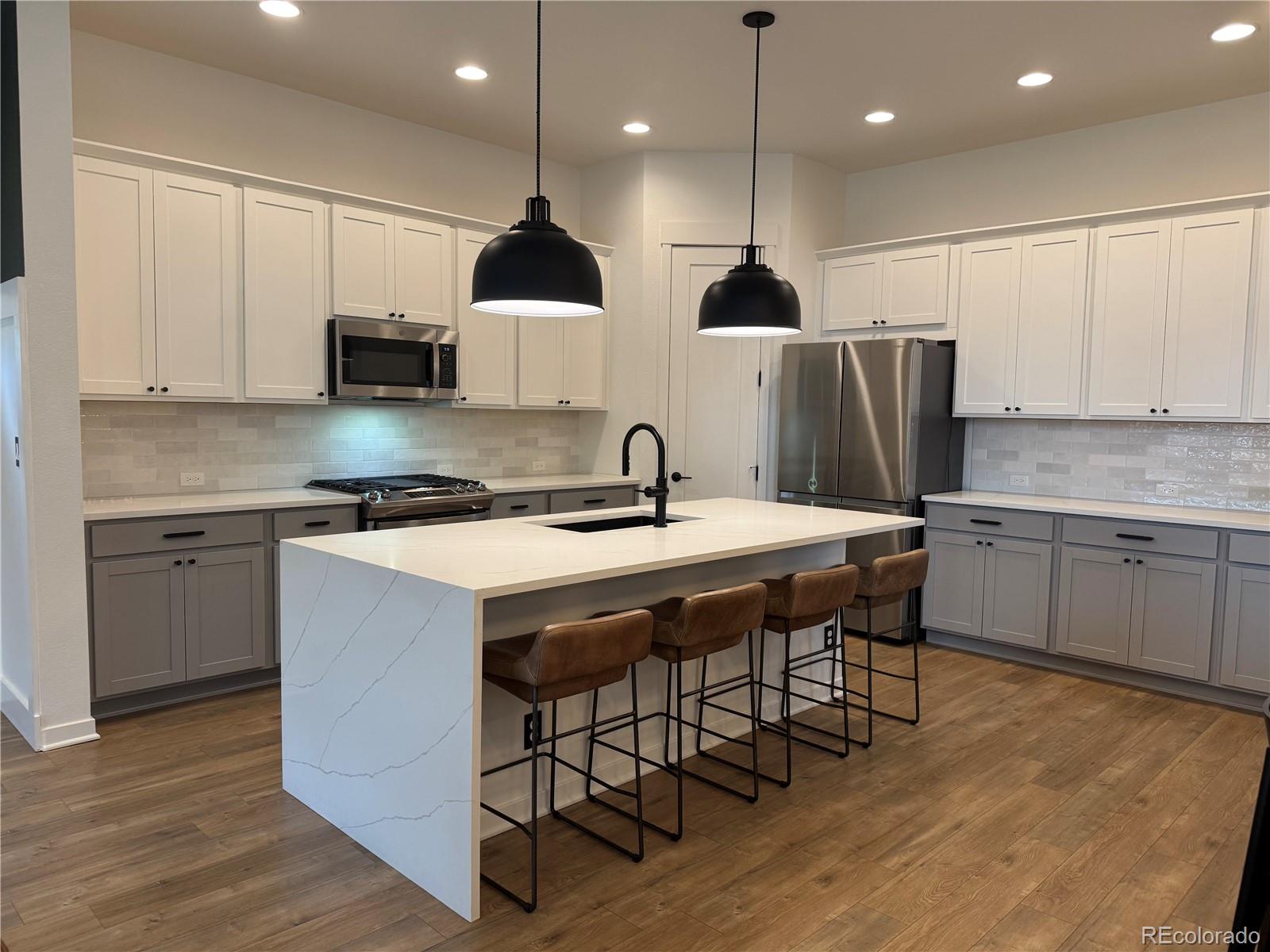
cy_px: 476
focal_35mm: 24
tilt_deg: -5.1
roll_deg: -0.9
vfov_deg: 56.8
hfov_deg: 71.6
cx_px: 635
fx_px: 881
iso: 160
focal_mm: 6.76
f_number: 1.78
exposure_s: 1/120
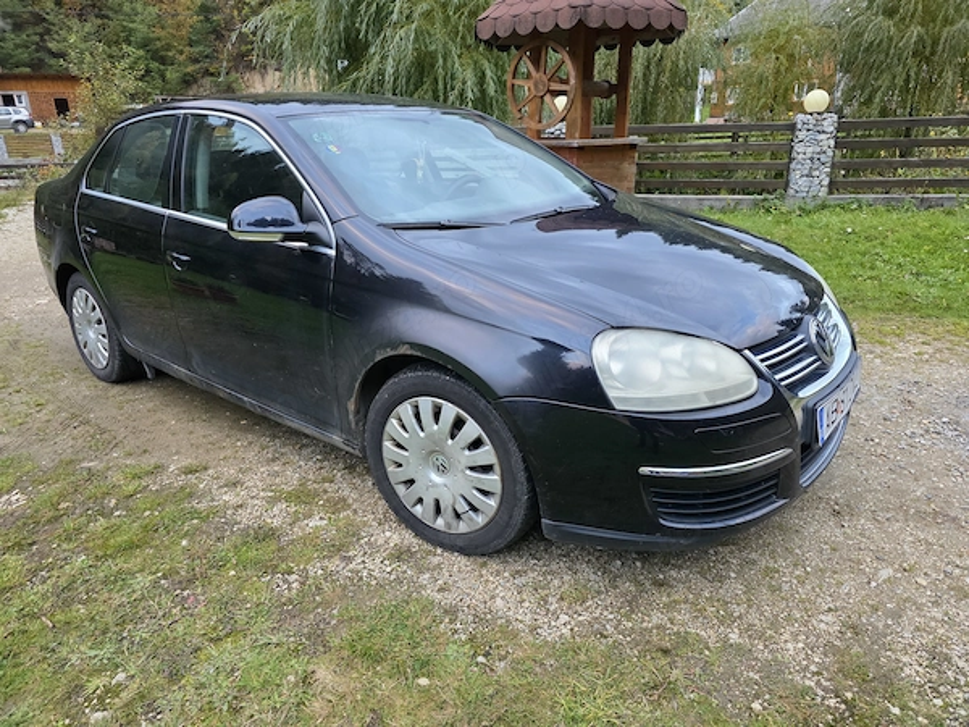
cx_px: 484
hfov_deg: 73.9
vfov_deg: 58.9
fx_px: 644
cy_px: 364
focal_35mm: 23
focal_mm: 6.3
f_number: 1.7
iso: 320
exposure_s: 1/100
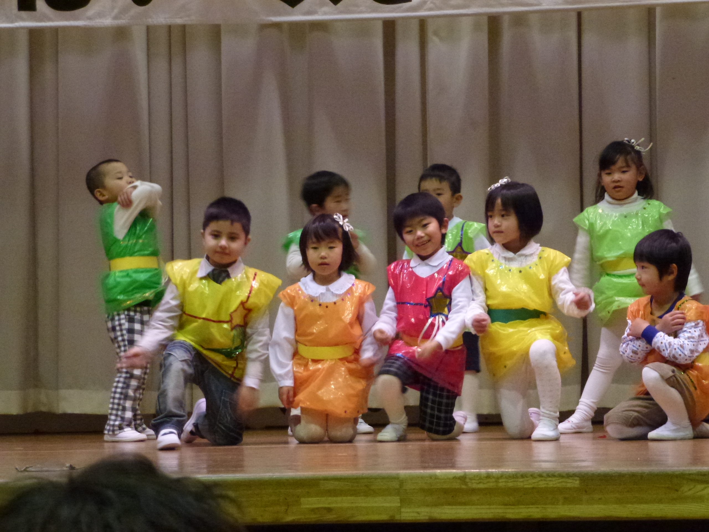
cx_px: 354
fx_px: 2478
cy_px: 266
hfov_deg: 16.3
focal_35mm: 121
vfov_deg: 12.2
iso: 800
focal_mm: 21.7
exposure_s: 1/25
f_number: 5.1
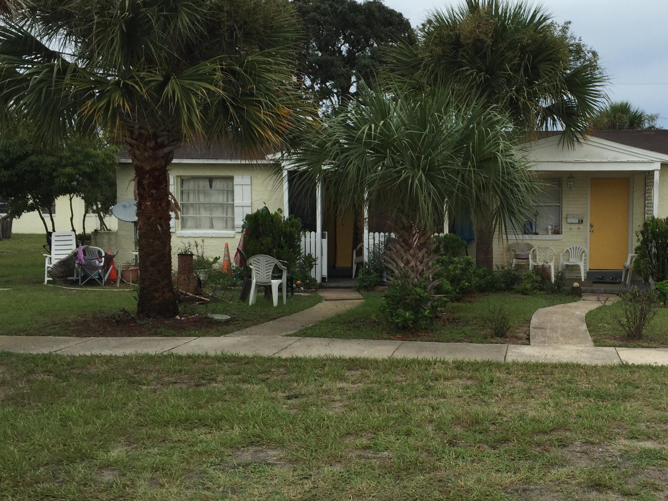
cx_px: 472
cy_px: 266
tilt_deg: -2.1
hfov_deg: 42.9
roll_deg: -0.3
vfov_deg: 33.6
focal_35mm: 43
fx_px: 830
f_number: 2.2
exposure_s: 1/807
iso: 32
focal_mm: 4.15
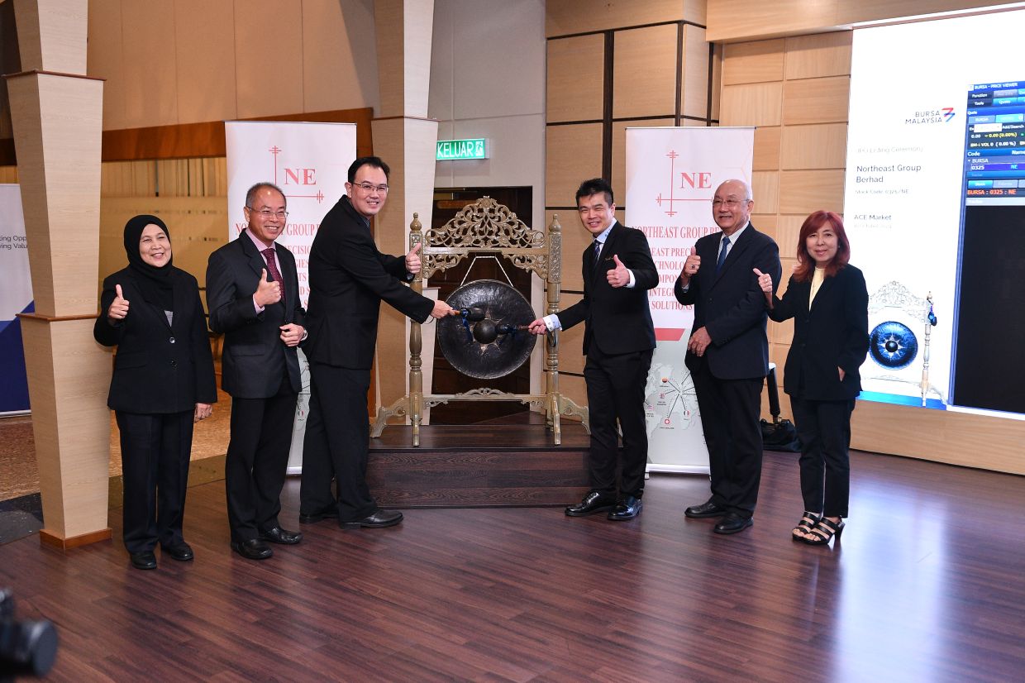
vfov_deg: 36.9
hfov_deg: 53.1
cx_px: 512
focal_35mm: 36
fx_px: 1025
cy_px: 342
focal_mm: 24
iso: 800
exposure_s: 1/160
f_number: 3.2
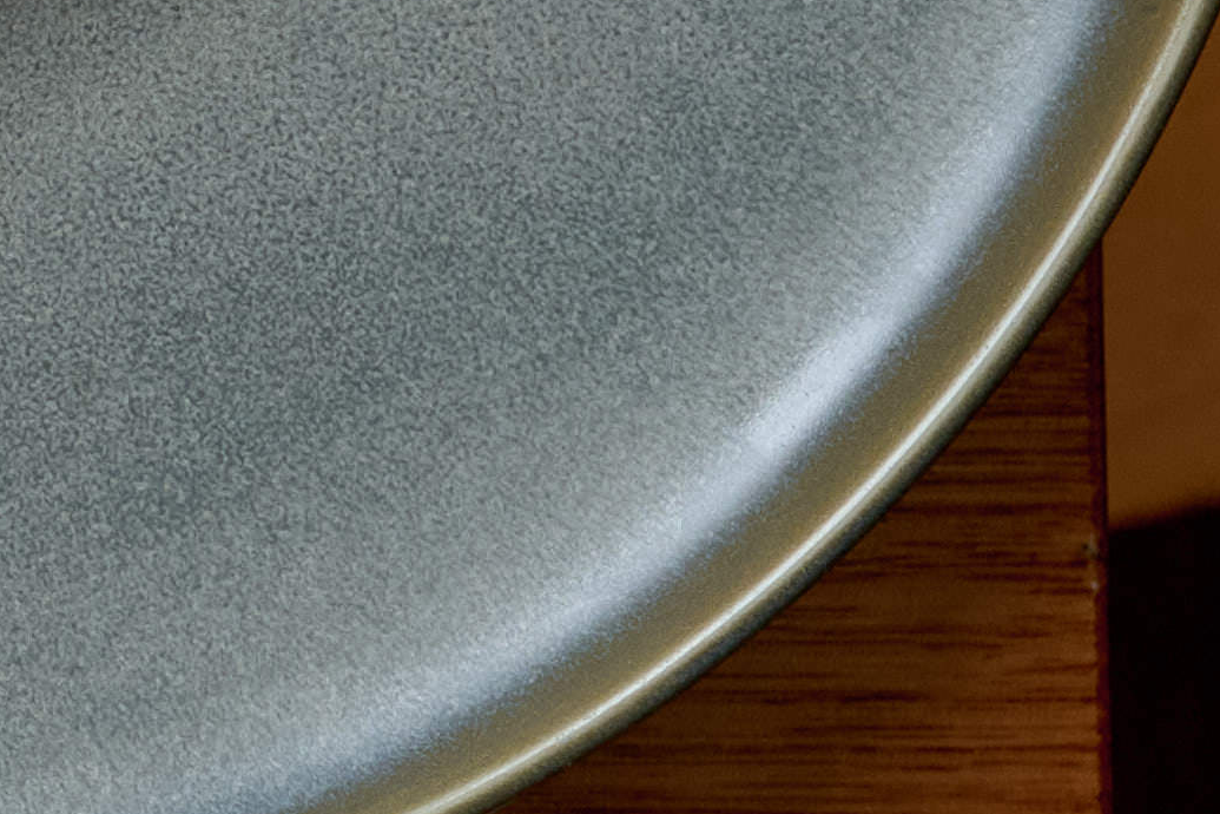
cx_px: -3210
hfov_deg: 6.1
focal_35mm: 295
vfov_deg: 4.6
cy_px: -1141
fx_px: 9996
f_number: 4.5
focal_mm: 37
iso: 250
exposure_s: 1/125
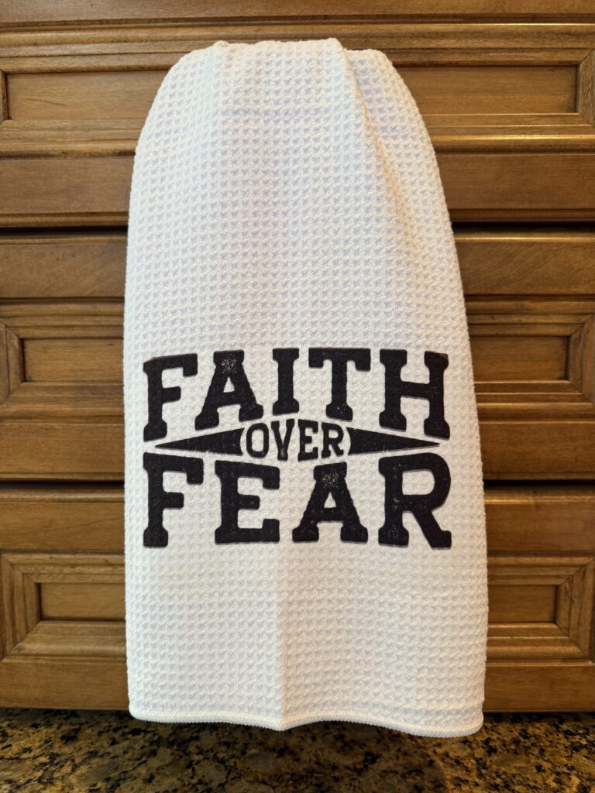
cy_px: 396
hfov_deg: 56.8
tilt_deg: -6.2
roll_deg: -0.3
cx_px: 298
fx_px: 550
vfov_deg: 71.6
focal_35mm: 24
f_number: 1.78
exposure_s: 1/60
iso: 125
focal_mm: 6.76
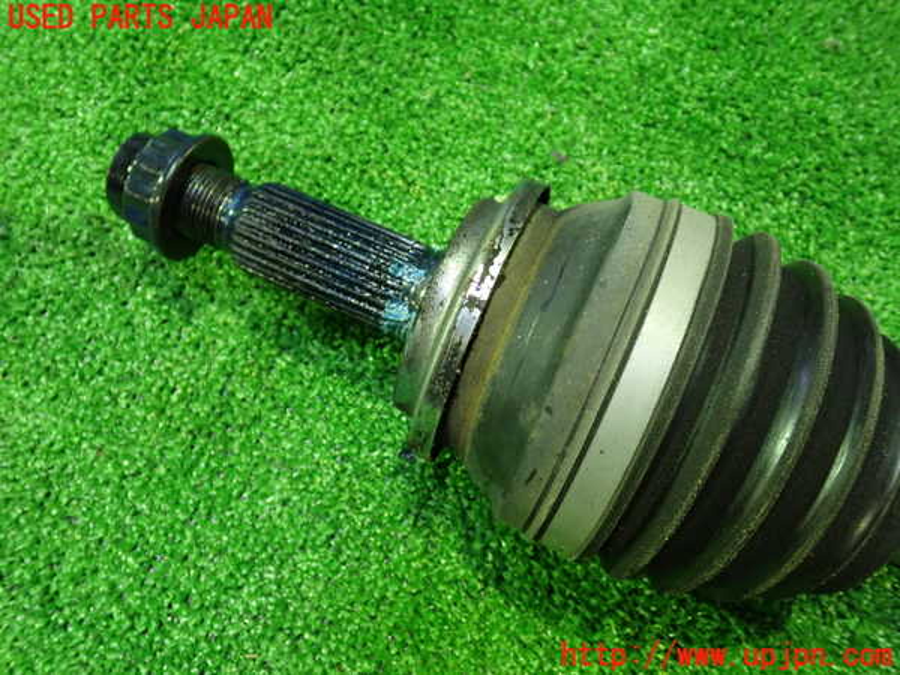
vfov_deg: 46.8
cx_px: 450
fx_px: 780
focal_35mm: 30
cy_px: 338
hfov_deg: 60.0
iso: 800
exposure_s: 1/30
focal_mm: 5.4
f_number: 2.3
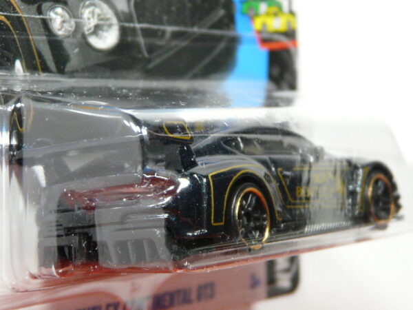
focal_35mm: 107
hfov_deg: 18.4
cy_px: 155
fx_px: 1277
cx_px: 206
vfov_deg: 13.8
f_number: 3.2
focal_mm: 11.1
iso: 200
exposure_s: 1/40
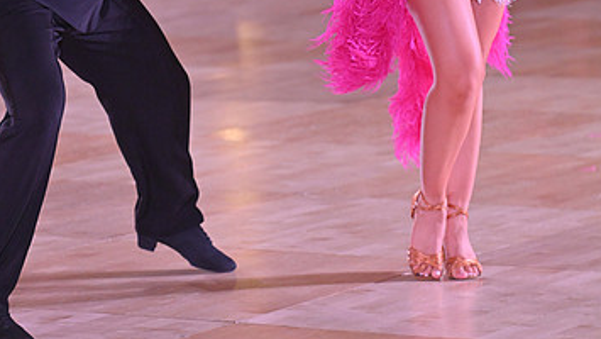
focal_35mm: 248
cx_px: 295
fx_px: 3954
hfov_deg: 8.7
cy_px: -117
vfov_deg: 4.9
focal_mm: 145
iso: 3200
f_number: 5
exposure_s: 1/320
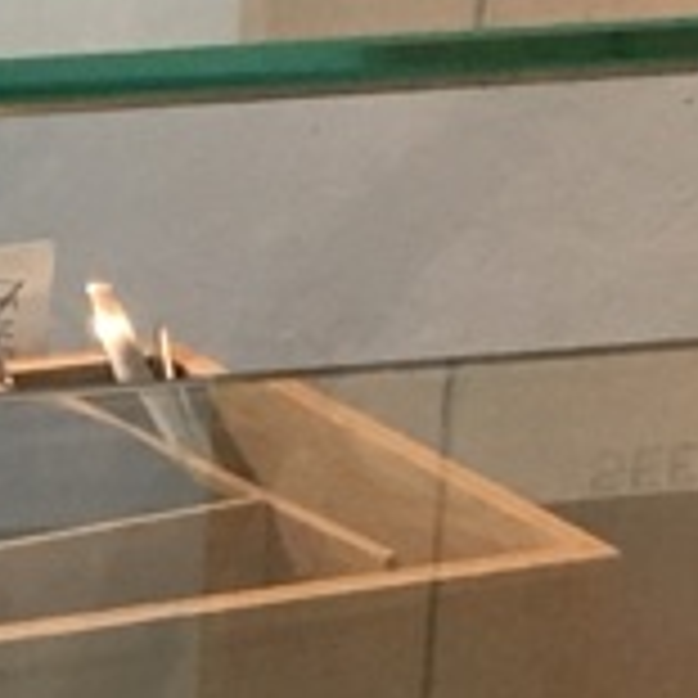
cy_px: 703
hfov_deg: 7.3
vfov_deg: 7.5
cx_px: -617
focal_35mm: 232
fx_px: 5293
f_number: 2.2
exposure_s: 1/33
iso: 64
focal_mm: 4.15
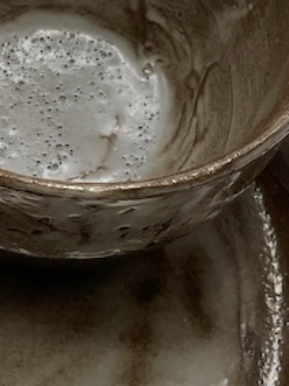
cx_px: 97
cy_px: 293
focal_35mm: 309
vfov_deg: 6.4
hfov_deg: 4.8
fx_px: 3442
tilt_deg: -63.6
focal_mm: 7.5
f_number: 2.2
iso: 32
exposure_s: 1/121
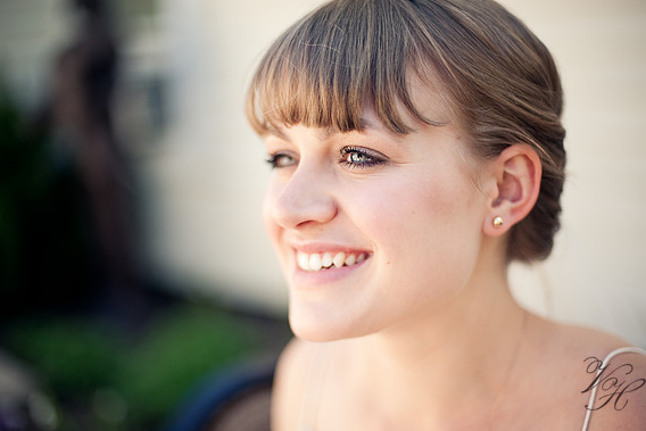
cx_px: 328
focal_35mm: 51
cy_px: 214
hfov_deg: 38.9
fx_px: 915
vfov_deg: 26.5
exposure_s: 1/2500
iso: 200
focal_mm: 50
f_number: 1.4
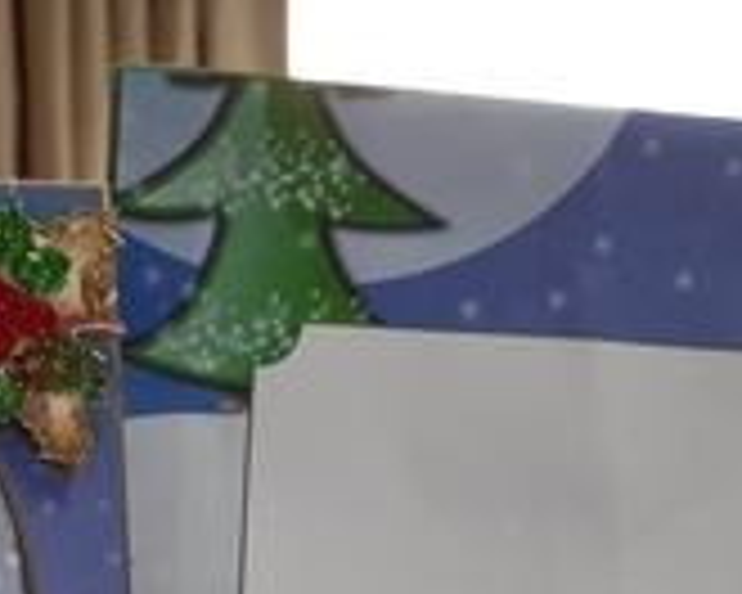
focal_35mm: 72
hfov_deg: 25.3
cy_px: 718
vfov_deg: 19.9
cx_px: 31
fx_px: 1581
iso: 320
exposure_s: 1/60
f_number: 1.9
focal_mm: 3.6
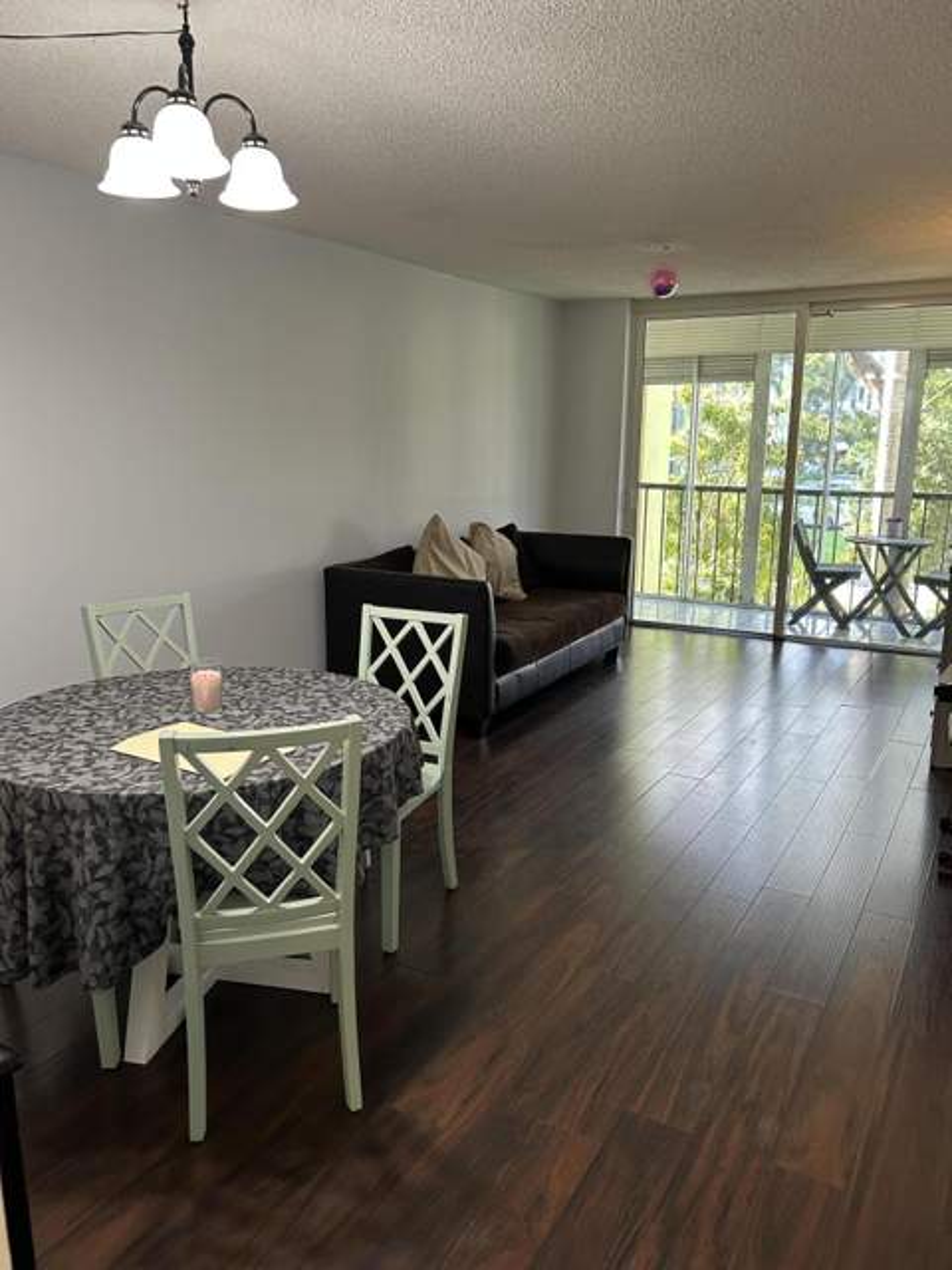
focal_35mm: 26
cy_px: 635
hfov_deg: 53.1
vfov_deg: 67.3
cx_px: 476
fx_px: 953
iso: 160
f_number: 1.5
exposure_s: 1/60
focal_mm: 5.7
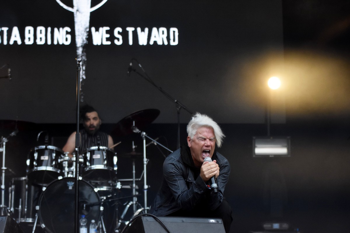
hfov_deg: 17.5
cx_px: 175
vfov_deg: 11.7
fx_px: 1137
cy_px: 116
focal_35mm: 117
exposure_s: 1/4000
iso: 2000
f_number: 2.8
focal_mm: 78
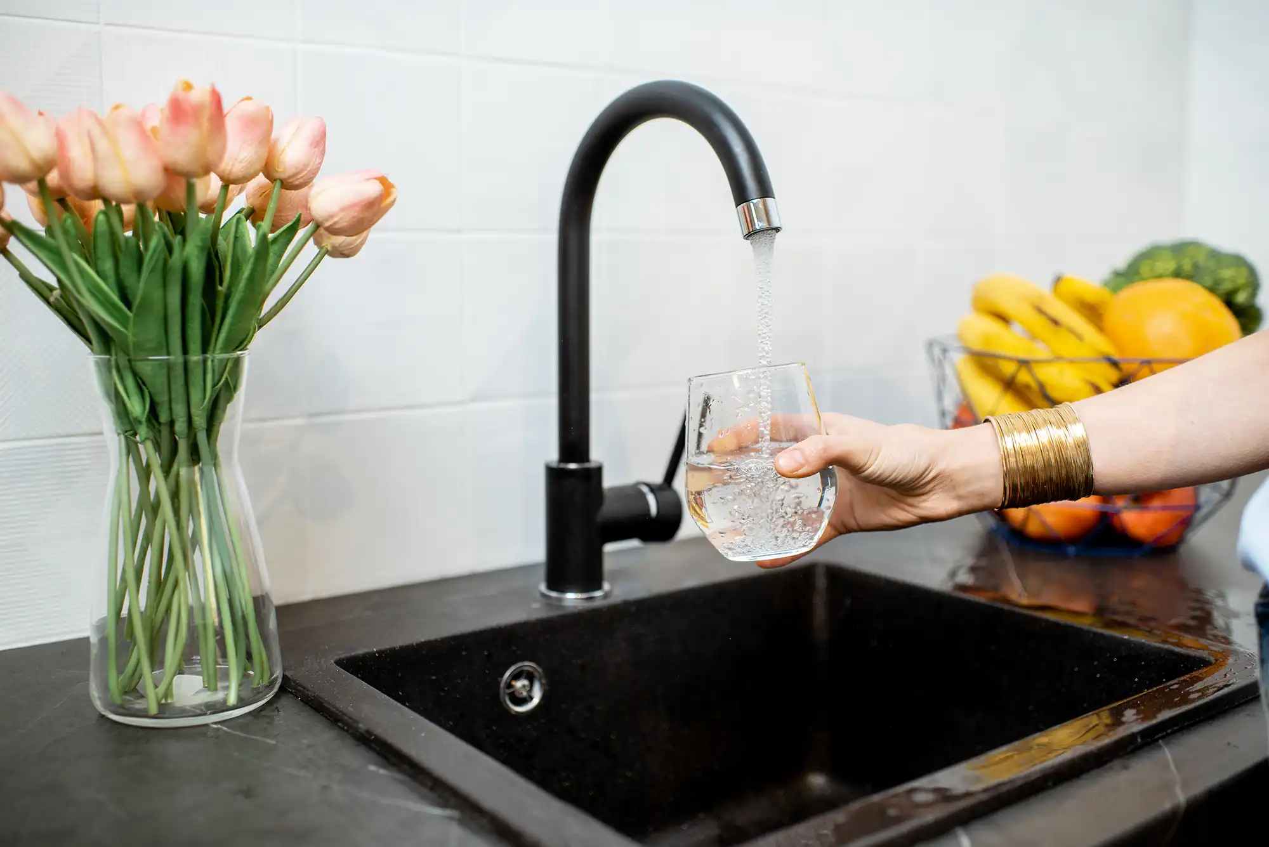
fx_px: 1234
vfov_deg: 37.9
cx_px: 634
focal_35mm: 35
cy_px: 424
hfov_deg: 54.4
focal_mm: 35
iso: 200
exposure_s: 1/200
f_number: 2.2
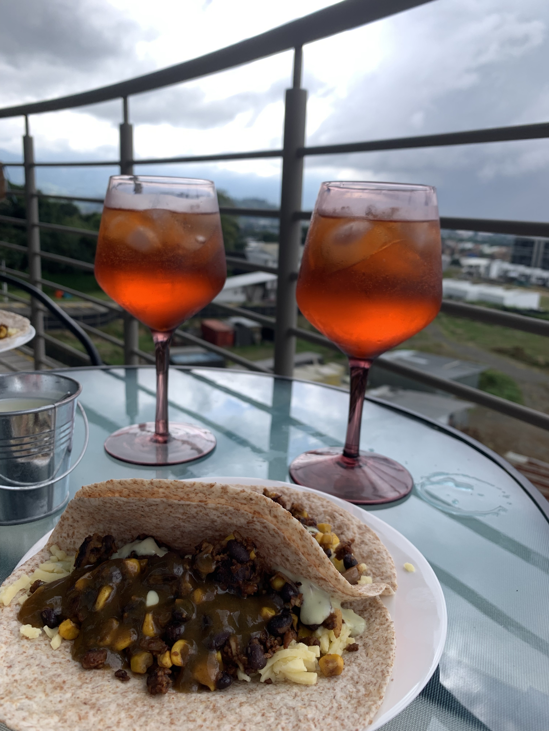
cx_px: 274
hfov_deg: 53.1
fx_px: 550
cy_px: 366
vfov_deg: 67.3
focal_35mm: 26
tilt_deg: -15.6
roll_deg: -2.6
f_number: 1.8
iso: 25
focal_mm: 4.25
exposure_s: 1/283
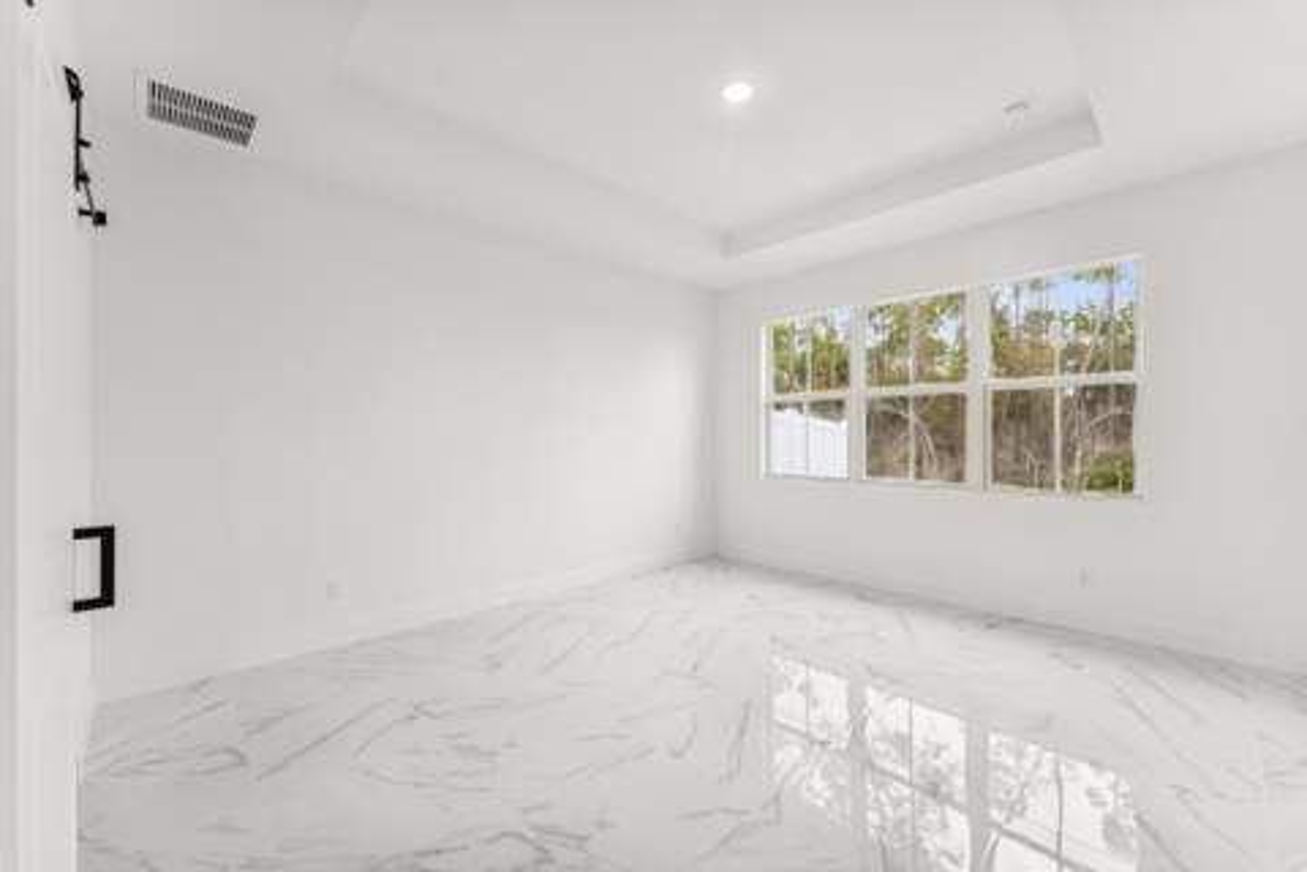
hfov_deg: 104.3
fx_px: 508
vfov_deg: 81.2
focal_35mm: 14
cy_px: 436
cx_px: 654
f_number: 8
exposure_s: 1/10
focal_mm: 14
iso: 200
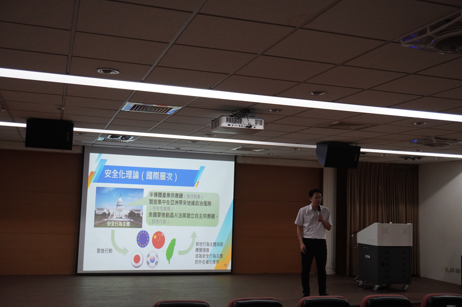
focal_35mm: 40
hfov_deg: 48.0
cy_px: 154
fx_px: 519
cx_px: 231
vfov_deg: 33.0
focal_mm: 27
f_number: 4.5
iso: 1250
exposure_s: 1/160
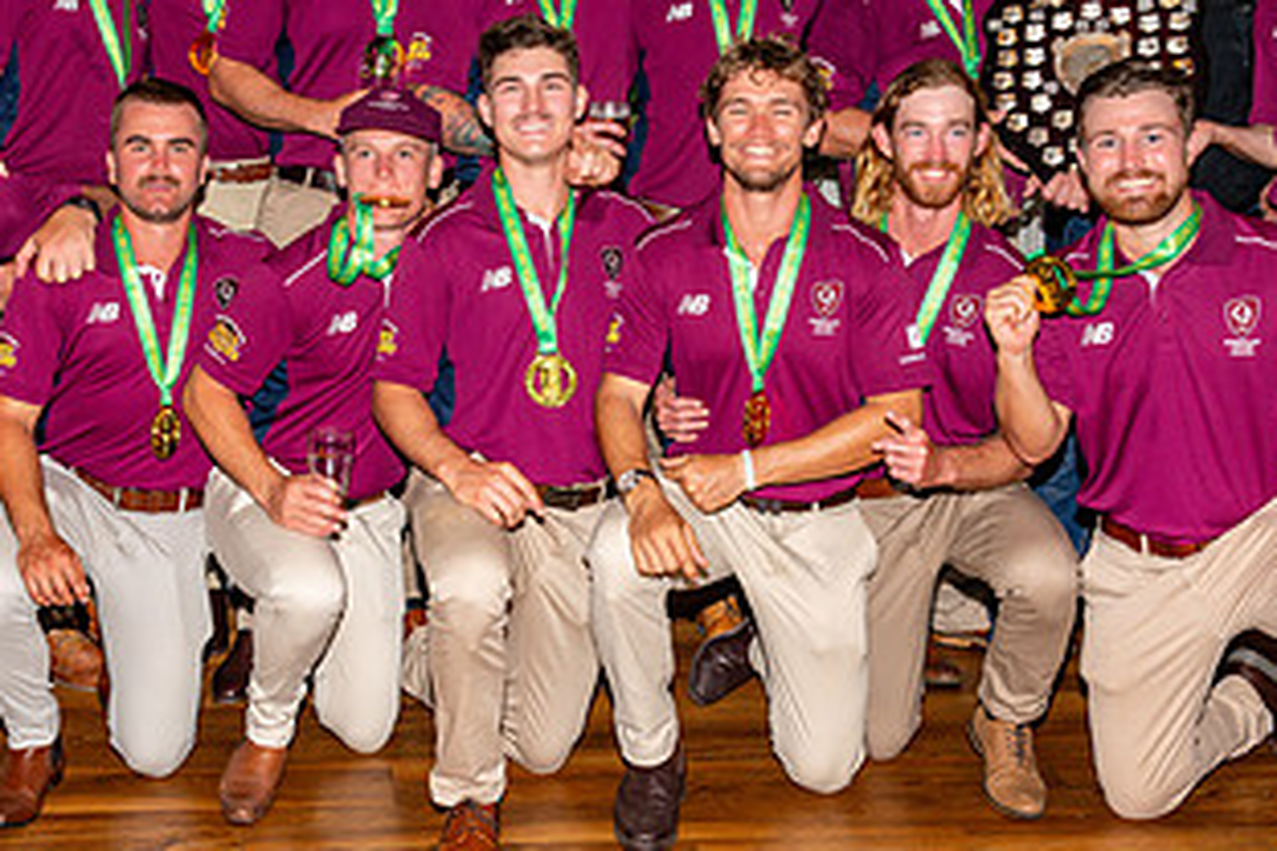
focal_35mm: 50
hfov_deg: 39.2
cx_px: 438
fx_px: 1773
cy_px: 283
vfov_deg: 26.8
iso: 400
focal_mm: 24
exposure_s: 1/60
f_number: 8
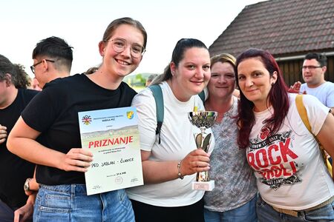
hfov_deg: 54.4
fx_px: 325
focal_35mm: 35
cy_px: 111
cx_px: 167
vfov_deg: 37.9
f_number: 4
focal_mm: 35
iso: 1600
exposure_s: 1/2500
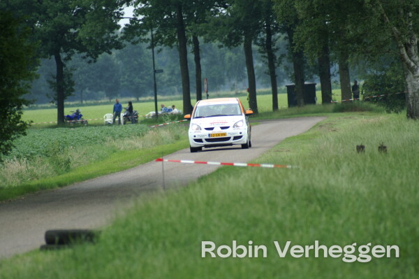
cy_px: 140
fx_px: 4884
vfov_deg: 3.3
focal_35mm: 420
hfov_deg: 4.9
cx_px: 210
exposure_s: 1/500
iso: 250
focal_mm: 280
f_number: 5.6
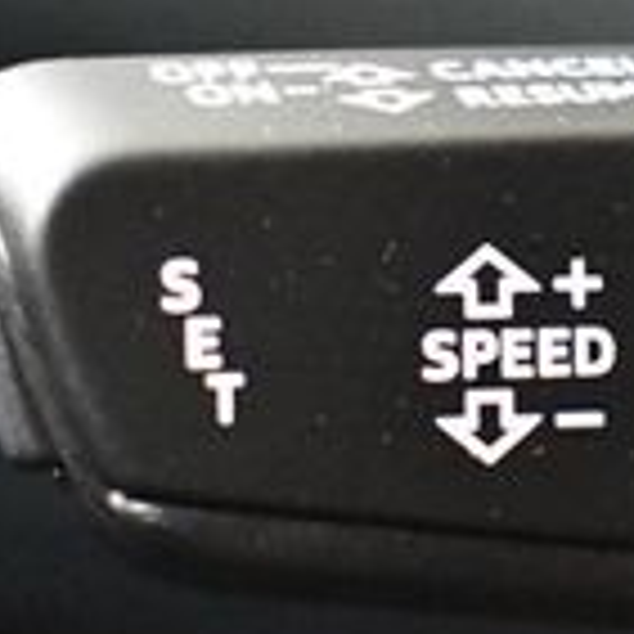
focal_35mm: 216
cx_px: 630
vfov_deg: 8.1
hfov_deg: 8.1
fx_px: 4476
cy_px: 297
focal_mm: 28
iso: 11400
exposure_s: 1/60
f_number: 4.2
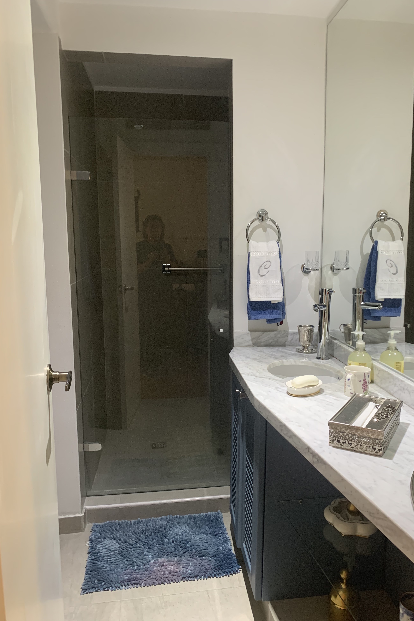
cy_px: 318
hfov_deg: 46.3
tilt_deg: -8.1
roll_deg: +0.1
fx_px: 483
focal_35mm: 28
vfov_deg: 65.5
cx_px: 236
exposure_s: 1/60
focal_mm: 4.25
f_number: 1.8
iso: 250
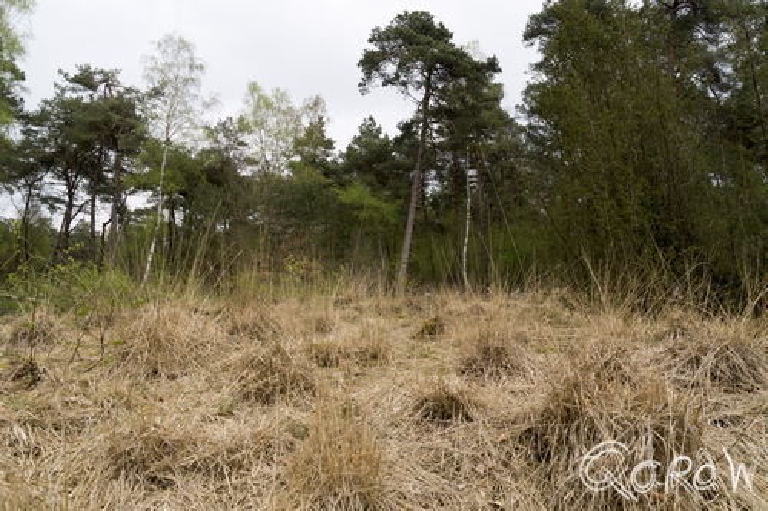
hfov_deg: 67.4
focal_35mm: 27
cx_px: 384
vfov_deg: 47.9
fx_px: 576
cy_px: 256
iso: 400
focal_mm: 18
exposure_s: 1/500
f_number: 9
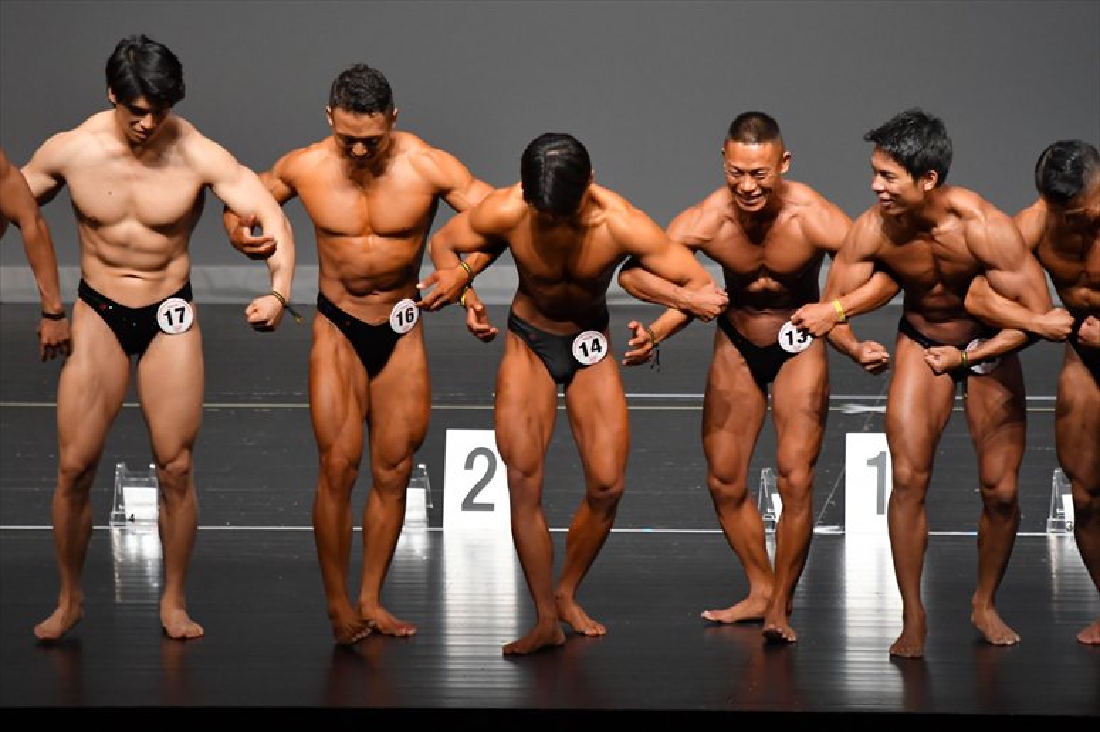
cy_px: 366
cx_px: 550
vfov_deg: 4.6
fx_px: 9162
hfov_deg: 6.9
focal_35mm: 300
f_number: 5.6
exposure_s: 1/400
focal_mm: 200
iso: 4000
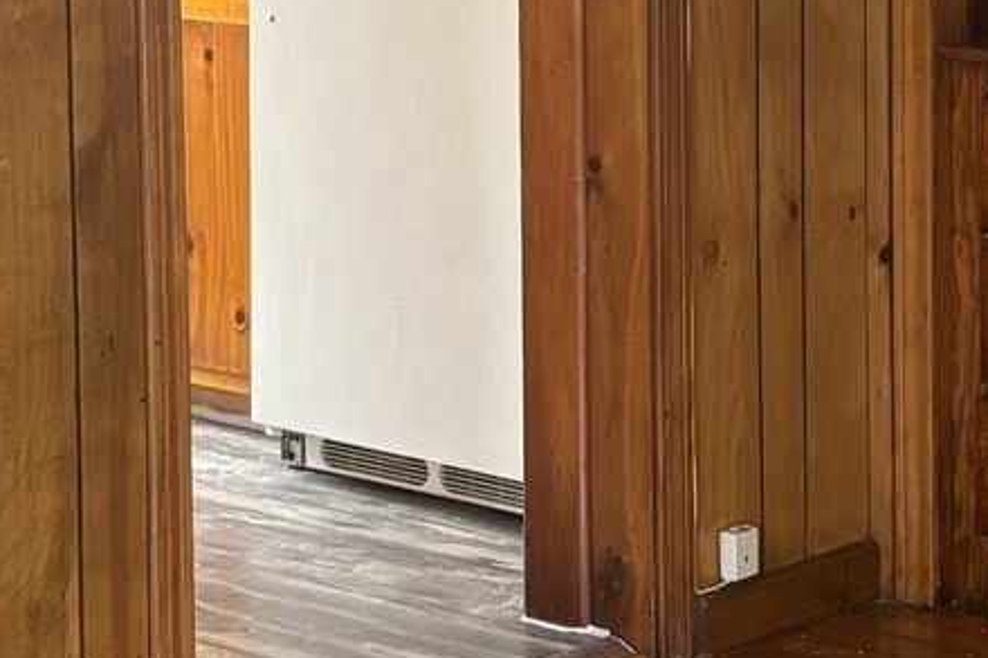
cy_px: -11
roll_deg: +0.8
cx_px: 658
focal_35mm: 126
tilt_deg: -4.8
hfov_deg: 16.2
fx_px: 3457
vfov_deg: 10.8
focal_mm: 5.96
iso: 200
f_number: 1.6
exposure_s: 1/60
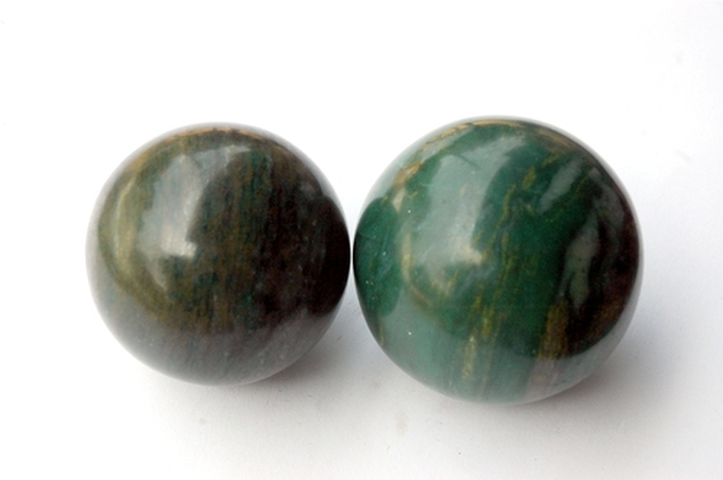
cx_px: 362
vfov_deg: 14.7
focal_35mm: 93
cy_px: 240
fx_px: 1865
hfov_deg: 21.9
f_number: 8
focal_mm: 62
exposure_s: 1/250
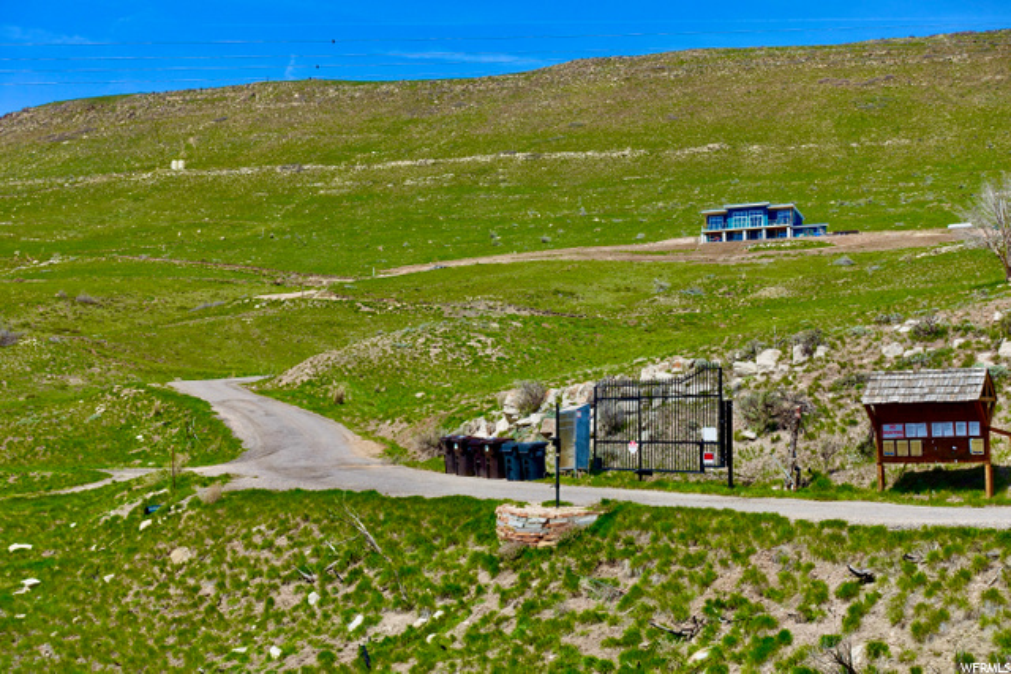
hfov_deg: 40.3
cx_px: 506
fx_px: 1376
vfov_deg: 27.5
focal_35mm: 49
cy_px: 337
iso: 125
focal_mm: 18.1
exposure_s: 1/500
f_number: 5.6
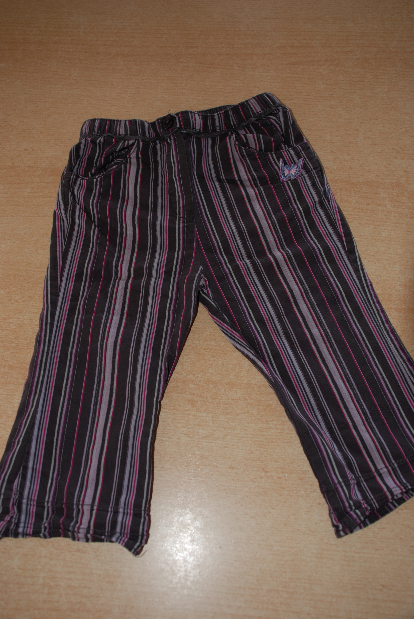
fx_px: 568
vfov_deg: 57.2
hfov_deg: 40.1
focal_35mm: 33
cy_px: 310
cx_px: 207
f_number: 3.8
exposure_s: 1/60
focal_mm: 22
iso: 200
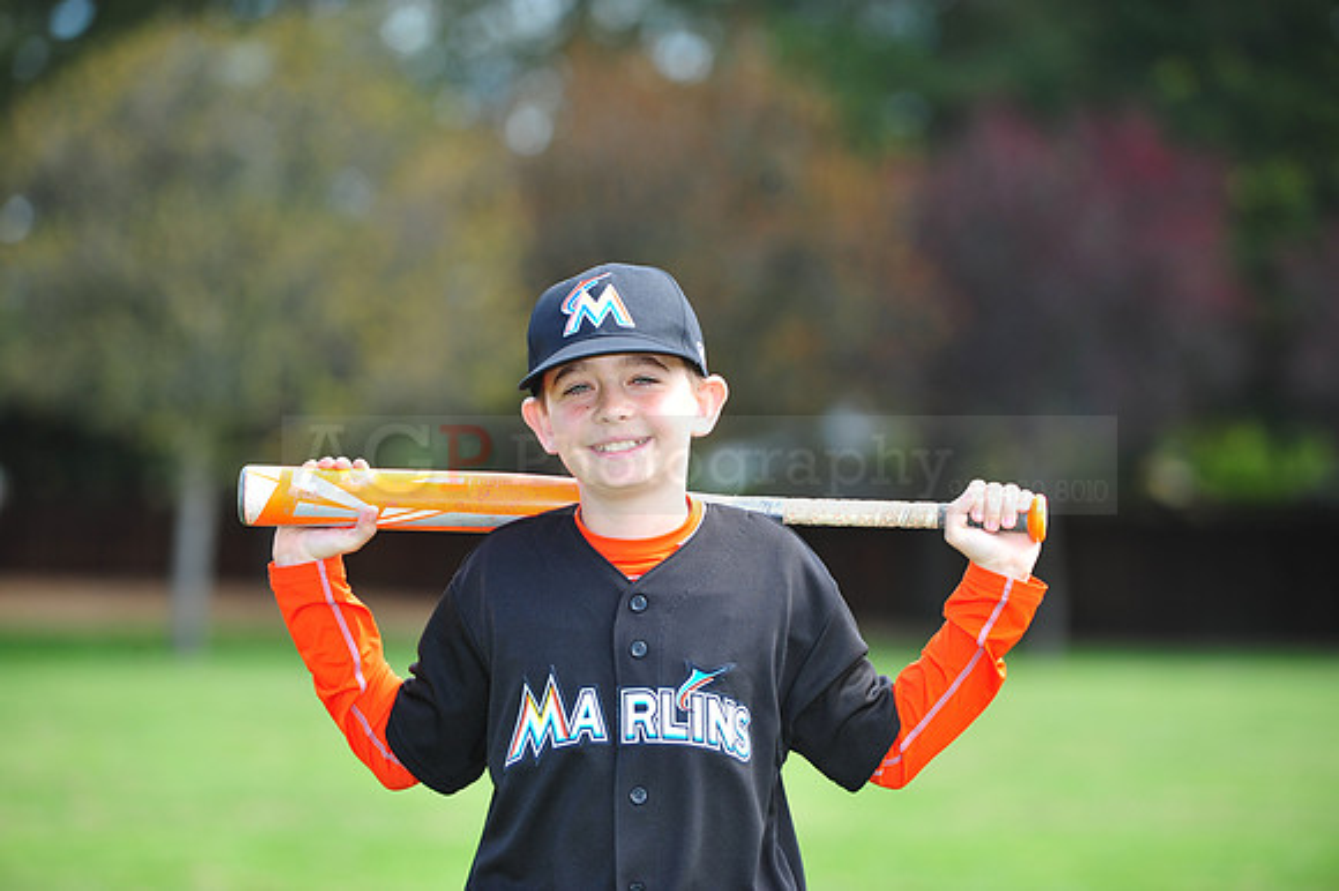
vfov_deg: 7.8
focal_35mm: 175
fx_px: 6505
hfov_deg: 11.8
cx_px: 670
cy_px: 446
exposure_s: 1/400
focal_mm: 175
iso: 250
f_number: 4.5
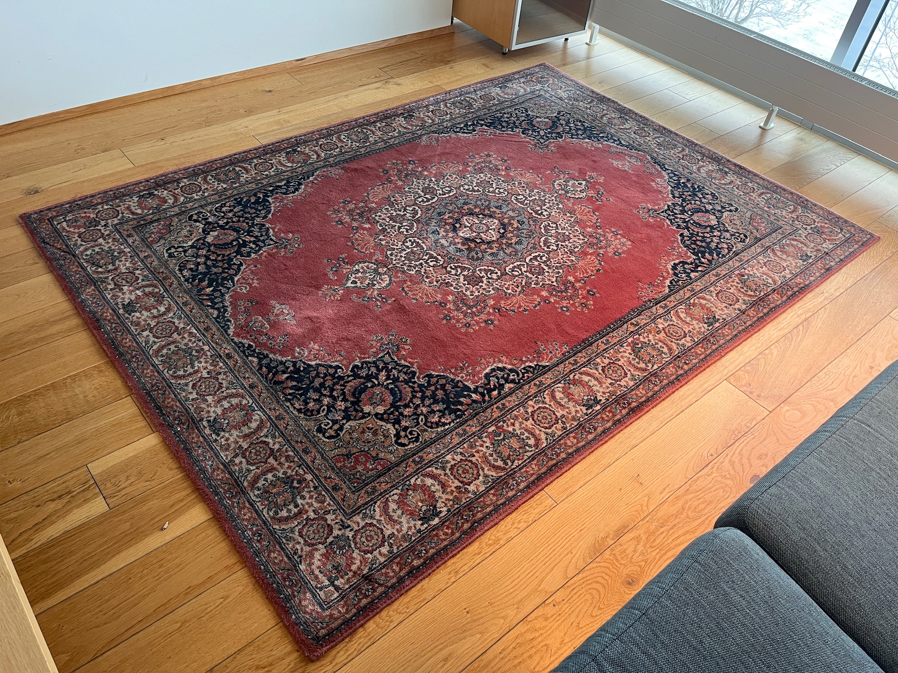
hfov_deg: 67.3
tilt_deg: -44.7
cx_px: 449
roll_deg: -5.3
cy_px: 336
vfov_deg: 53.1
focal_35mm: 26
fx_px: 674
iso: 125
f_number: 1.6
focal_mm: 5.1
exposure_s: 1/50
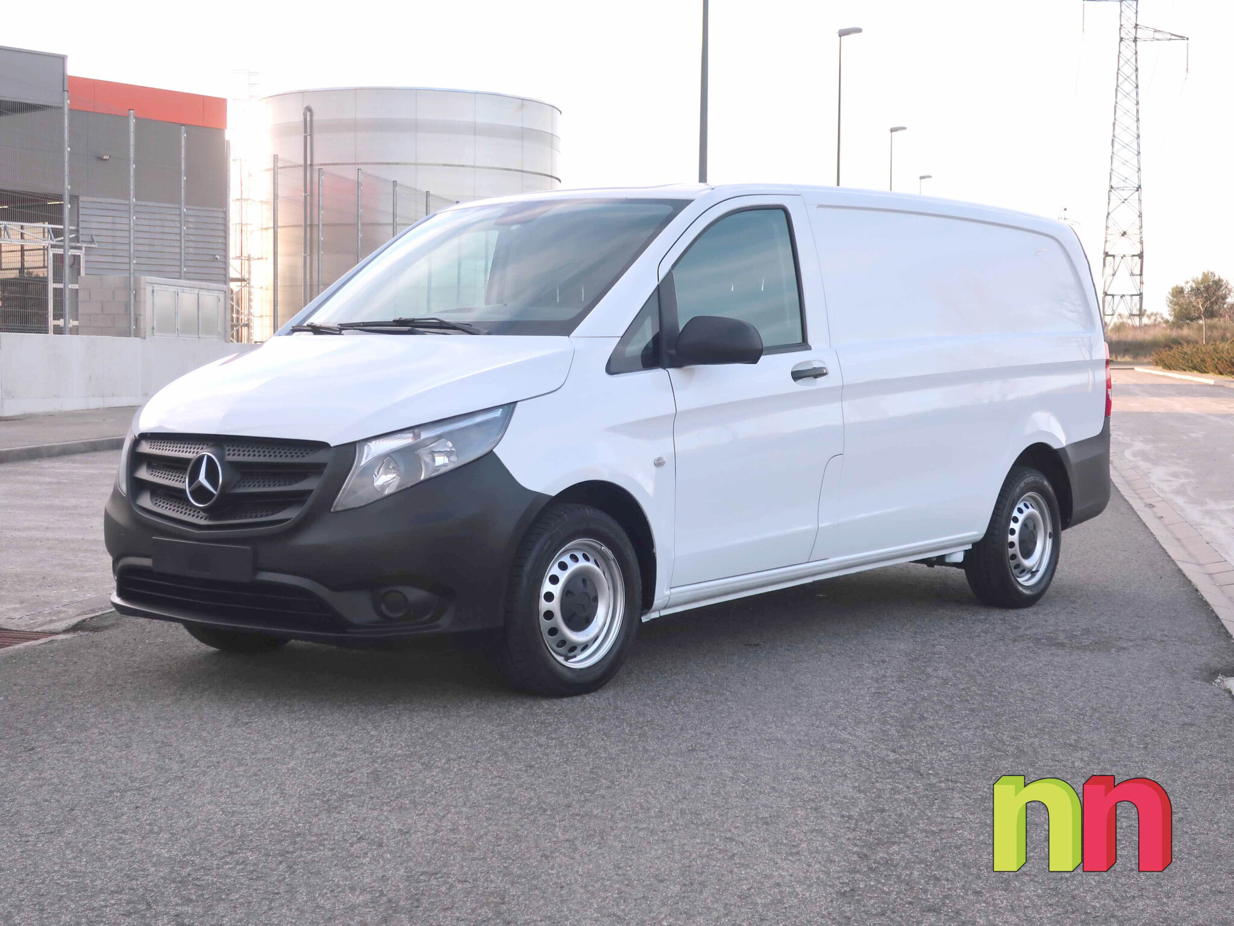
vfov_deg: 56.8
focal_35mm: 24
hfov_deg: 71.6
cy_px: 463
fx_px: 856
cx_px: 617
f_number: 1.8
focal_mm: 6.86
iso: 80
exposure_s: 1/3200
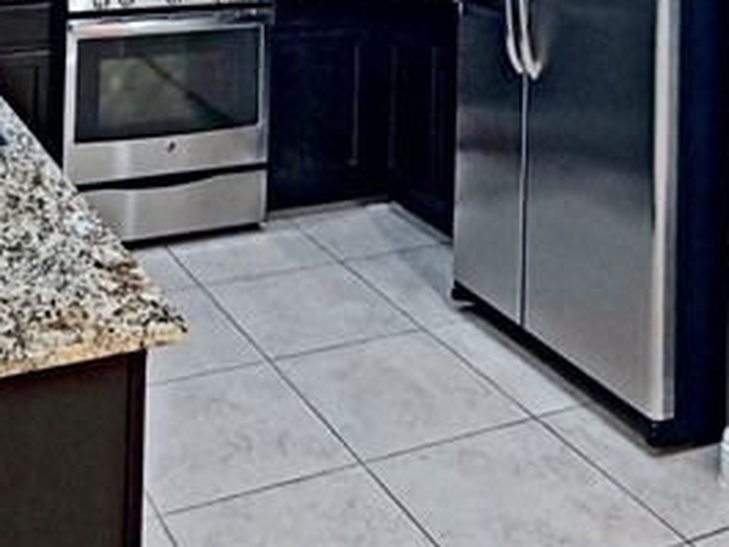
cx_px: 256
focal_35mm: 54
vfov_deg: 22.5
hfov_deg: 35.3
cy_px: -261
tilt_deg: +5.6
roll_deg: -2.4
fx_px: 1138
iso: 200
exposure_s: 1/60
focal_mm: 2.22
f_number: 2.2
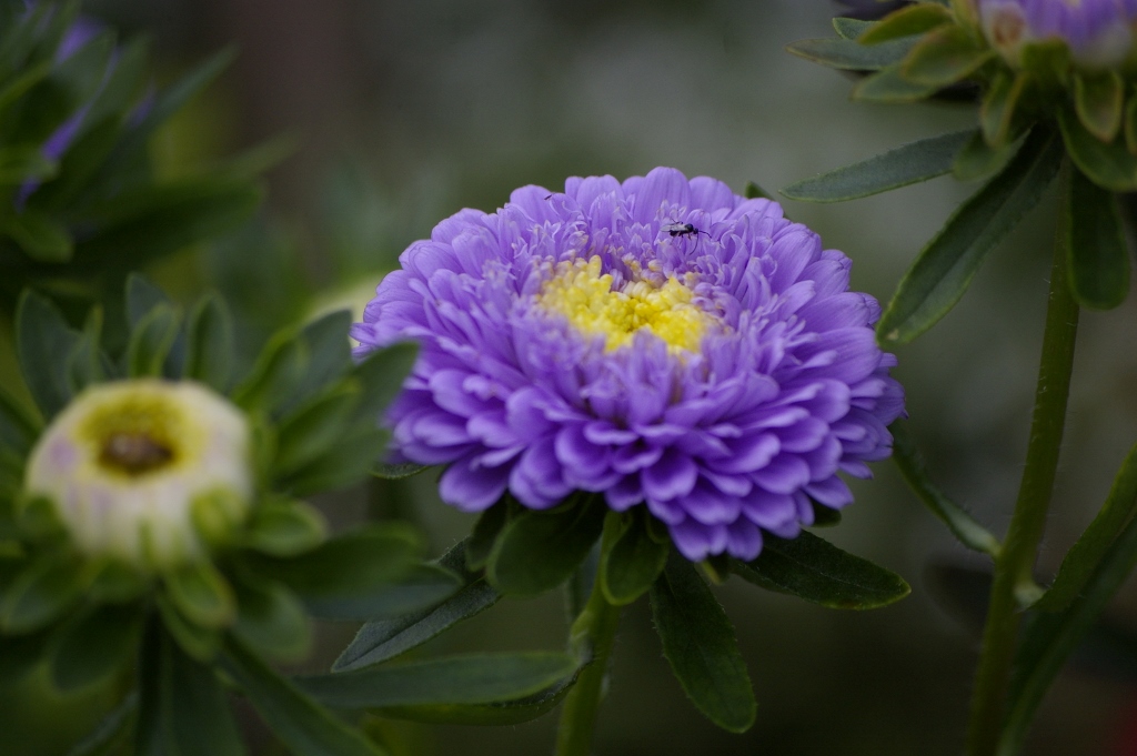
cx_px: 568
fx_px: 8520
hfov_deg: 7.6
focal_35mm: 270
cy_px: 378
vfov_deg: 5.1
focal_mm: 180
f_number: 5.6
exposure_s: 1/640
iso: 400
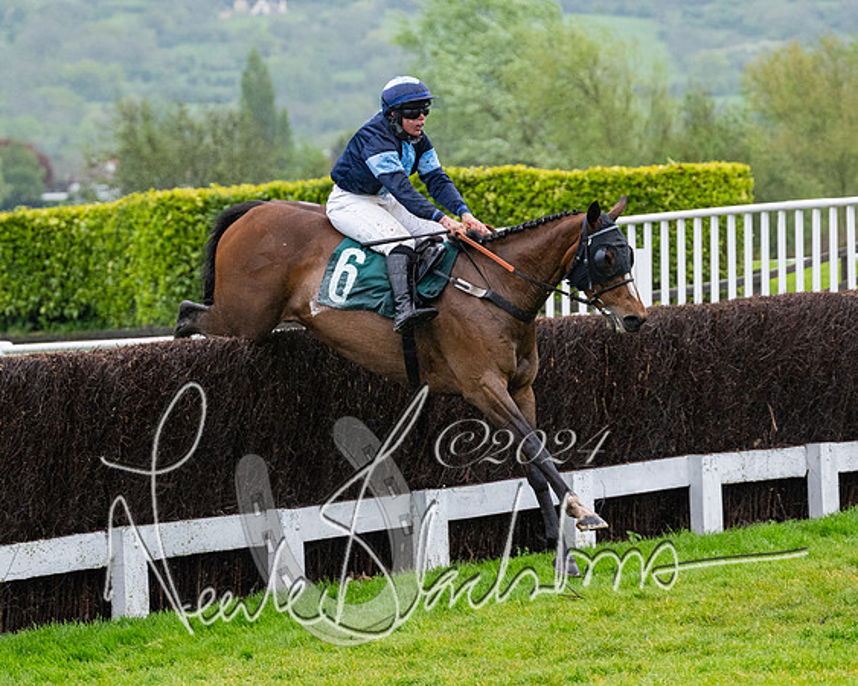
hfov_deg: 8.8
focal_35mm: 220
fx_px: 5577
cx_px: 452
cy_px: 343
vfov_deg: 7.0
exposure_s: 1/1250
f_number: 4
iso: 1000
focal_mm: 130
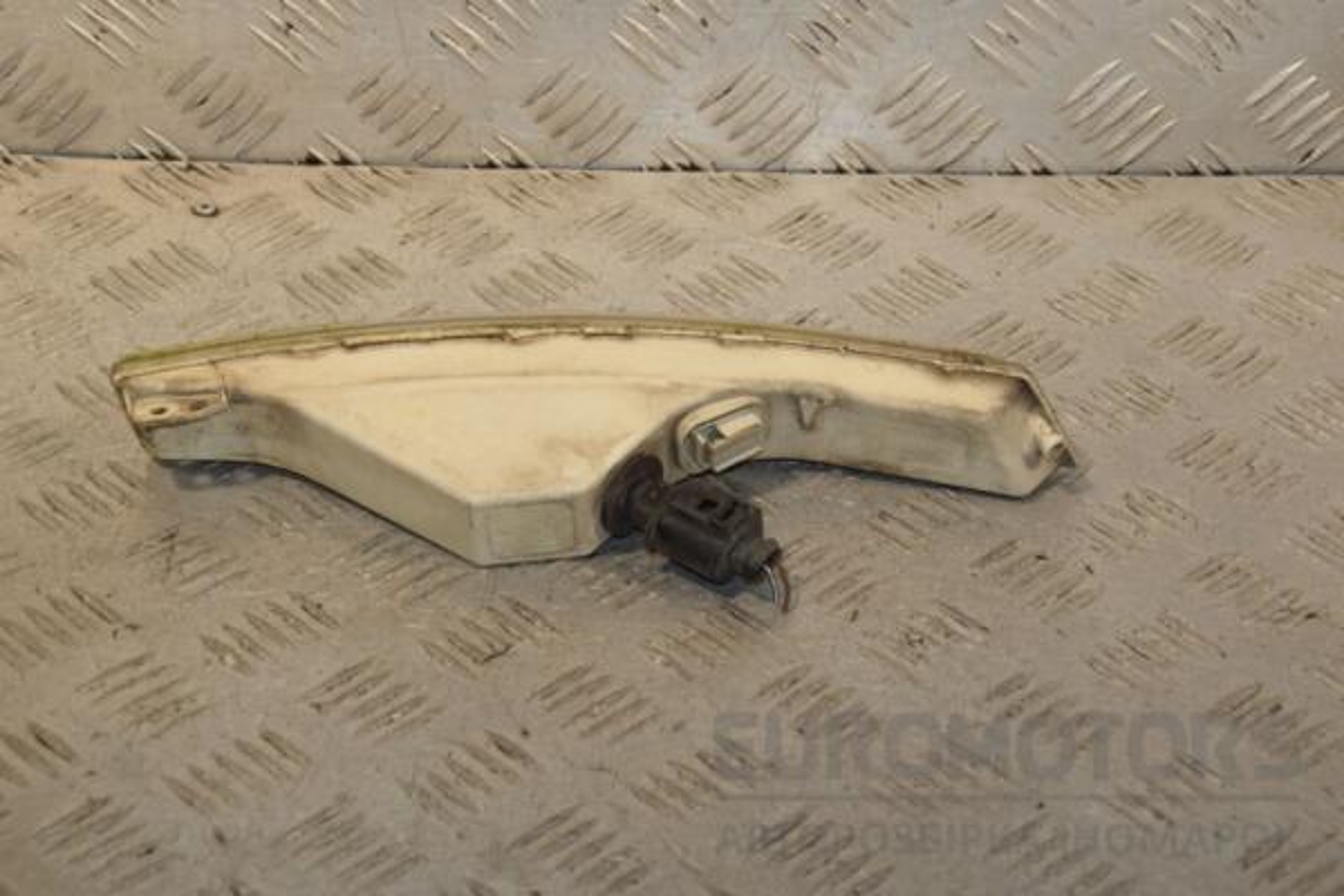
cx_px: 672
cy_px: 448
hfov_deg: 21.9
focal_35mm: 93
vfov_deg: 14.7
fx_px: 3472
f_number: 9
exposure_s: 1/200
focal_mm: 62
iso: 800
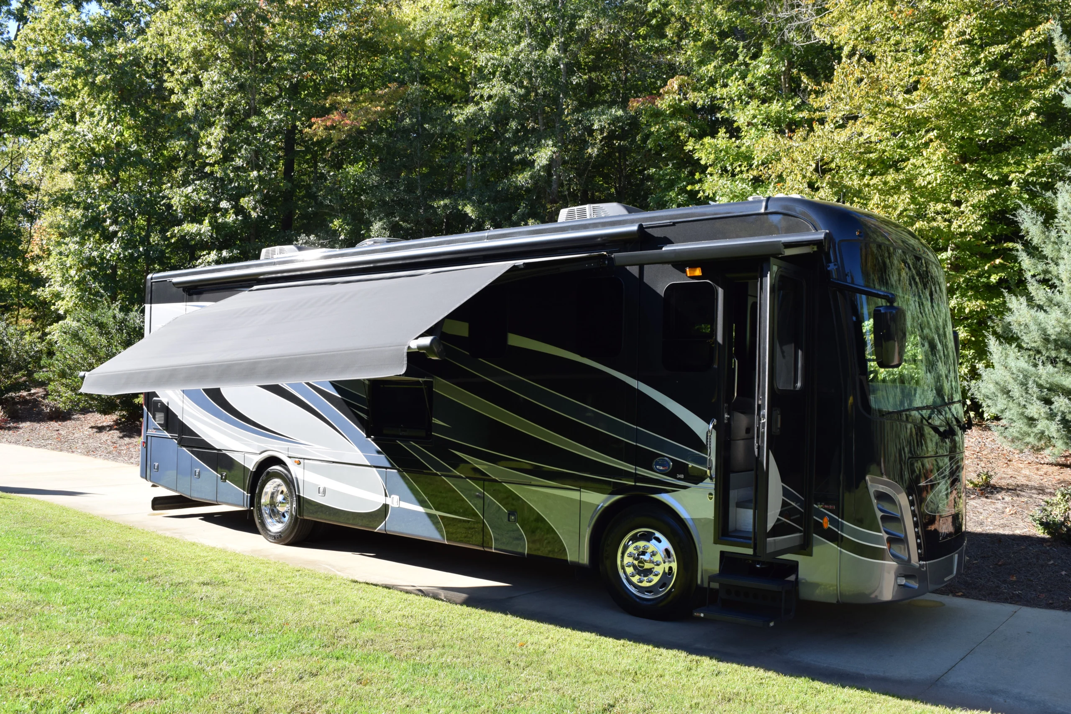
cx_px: 536
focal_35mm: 32
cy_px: 357
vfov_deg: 41.7
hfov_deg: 59.5
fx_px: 937
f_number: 8
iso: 320
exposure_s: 1/250
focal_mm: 21
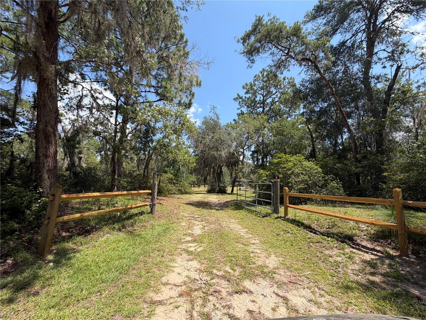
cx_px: 213
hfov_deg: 102.1
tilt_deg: +9.1
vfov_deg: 85.7
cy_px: 160
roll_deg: -1.6
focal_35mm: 14
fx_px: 172
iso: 32
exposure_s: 1/770
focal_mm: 2.22
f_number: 2.2
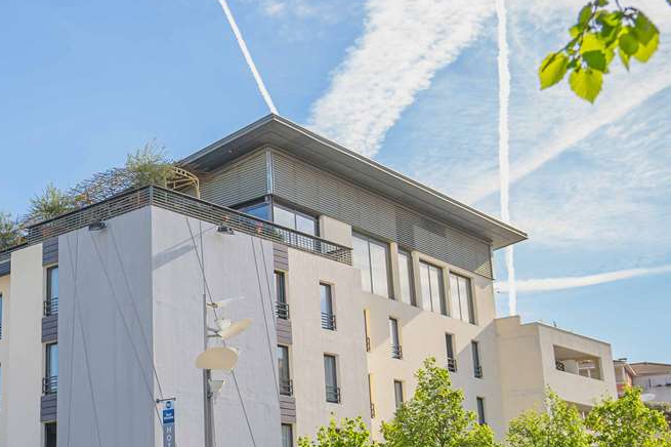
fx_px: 1025
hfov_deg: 35.2
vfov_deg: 24.5
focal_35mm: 55
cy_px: 290
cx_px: 138
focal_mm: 24
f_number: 2.8
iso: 250
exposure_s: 1/1600
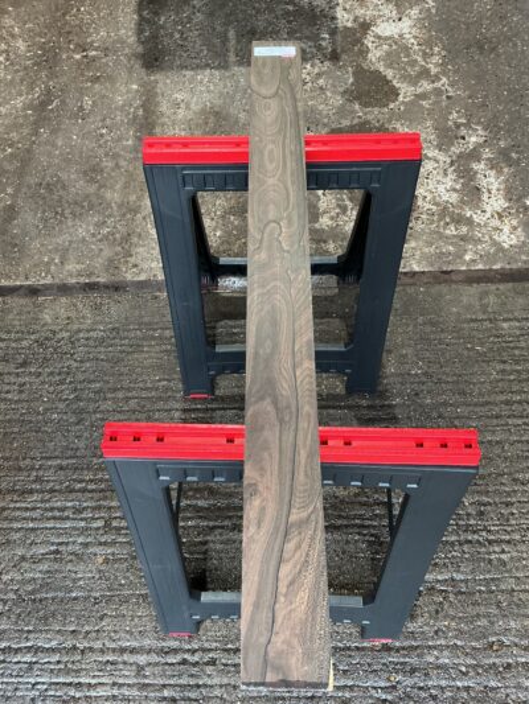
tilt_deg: -61.4
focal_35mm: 29
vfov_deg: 61.6
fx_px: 591
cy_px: 352
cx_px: 264
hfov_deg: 48.2
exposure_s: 1/60
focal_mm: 3
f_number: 1.8
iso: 160
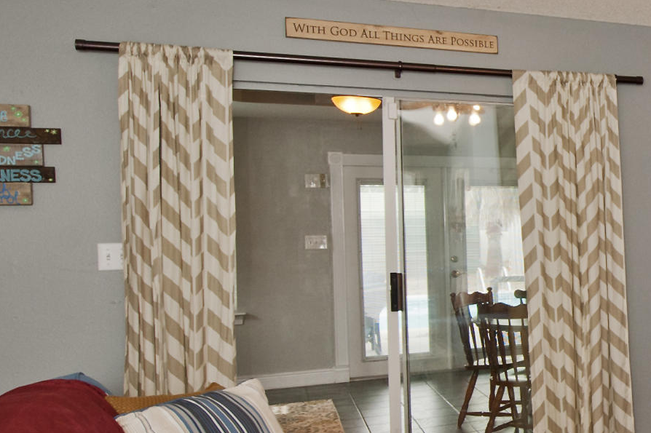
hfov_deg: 32.7
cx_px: 820
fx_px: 849
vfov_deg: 28.6
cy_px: 219
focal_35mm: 47
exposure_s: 1/160
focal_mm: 14
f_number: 6.3
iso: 500
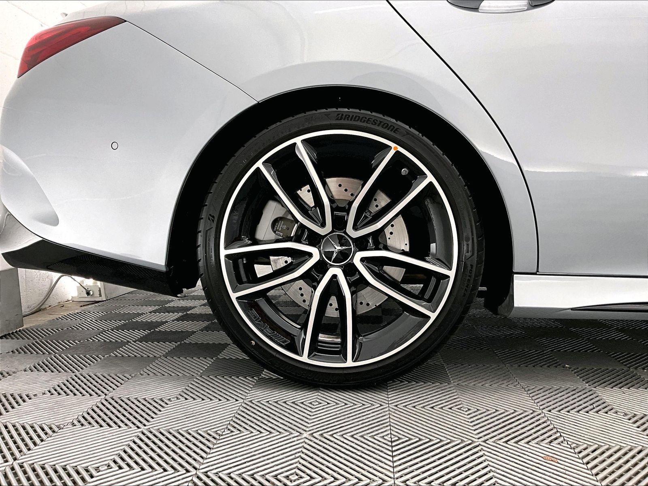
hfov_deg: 61.7
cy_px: 243
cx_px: 324
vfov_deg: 48.2
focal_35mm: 29
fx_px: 543
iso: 64
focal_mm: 3
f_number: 1.8
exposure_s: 1/60
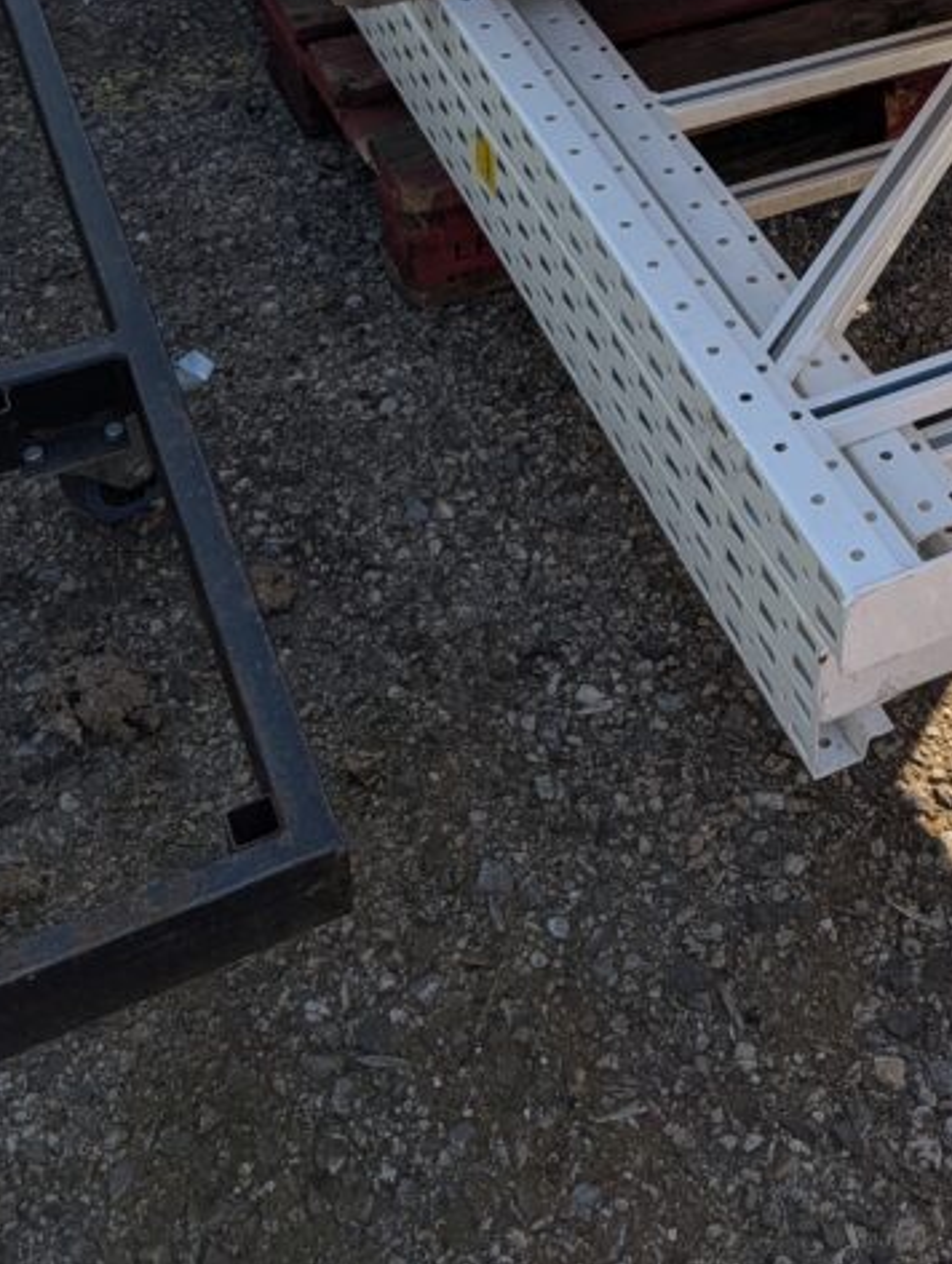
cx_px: 836
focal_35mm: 52
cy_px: -102
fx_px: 1903
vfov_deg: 32.6
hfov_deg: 27.2
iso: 23
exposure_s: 1/1923
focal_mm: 6.9
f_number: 1.68
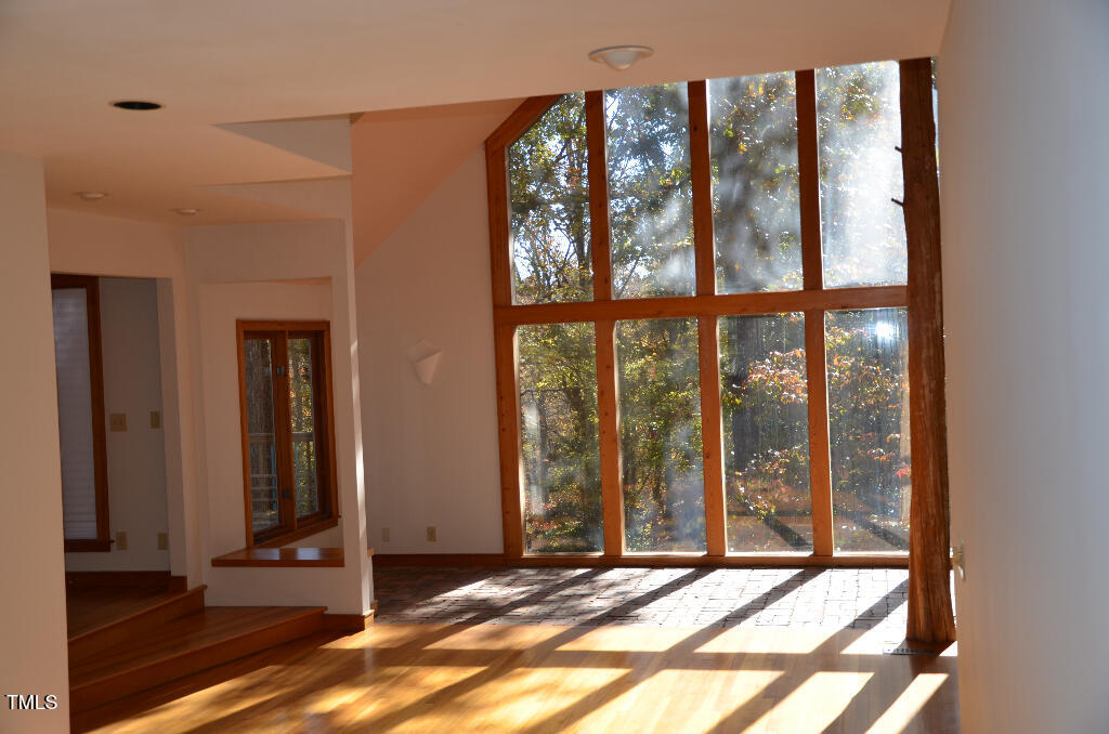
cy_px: 367
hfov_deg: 43.7
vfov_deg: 29.7
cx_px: 554
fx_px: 1383
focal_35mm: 45
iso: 140
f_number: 4.2
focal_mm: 30
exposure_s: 1/250
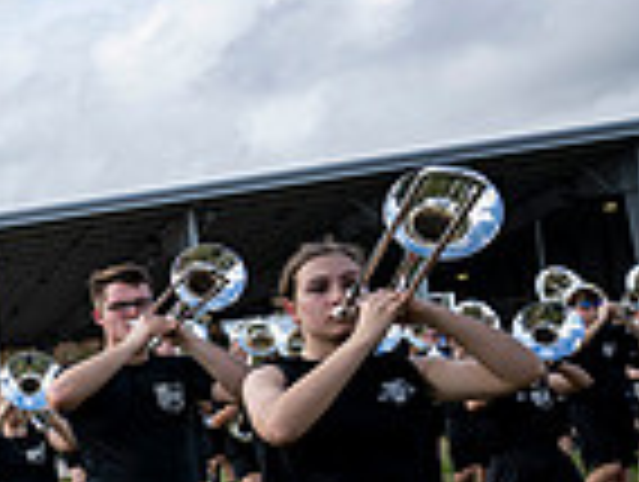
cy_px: 516
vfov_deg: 15.4
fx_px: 1738
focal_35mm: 94
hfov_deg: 16.0
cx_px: -657
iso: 125
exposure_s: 1/1250
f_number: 2.8
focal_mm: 24
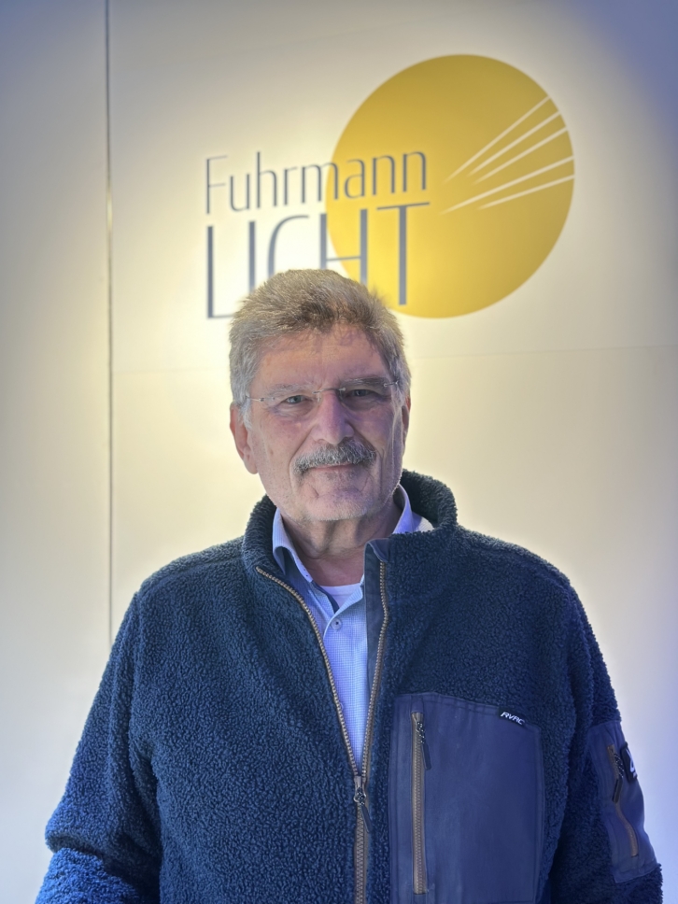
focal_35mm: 48
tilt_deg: +0.8
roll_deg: -0.6
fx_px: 1254
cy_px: 452
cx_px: 339
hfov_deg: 30.3
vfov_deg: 39.7
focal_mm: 6.86
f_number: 1.78
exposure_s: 1/118
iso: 80
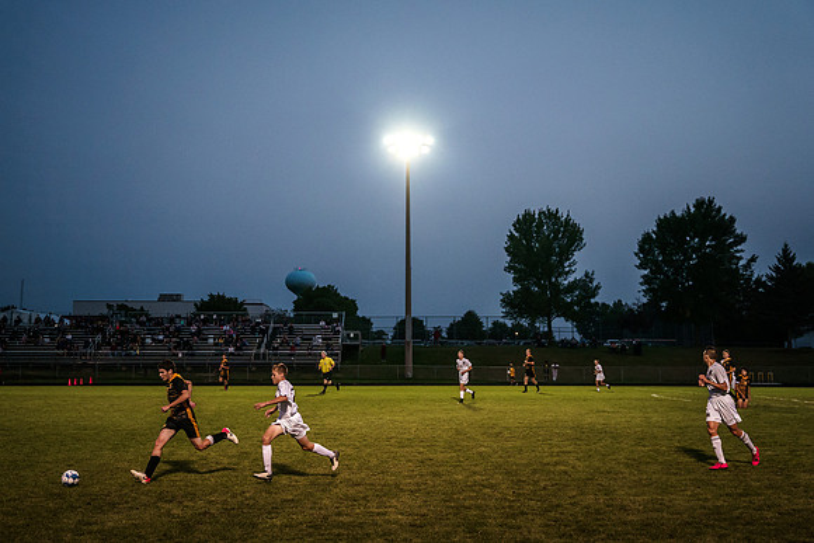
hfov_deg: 47.0
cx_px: 386
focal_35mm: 41
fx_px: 936
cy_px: 246
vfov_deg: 32.3
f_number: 2.8
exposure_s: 1/1000
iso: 2500
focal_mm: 37.7
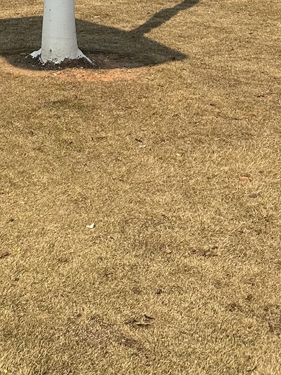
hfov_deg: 16.2
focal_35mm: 86
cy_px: -100
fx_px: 932
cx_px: -86
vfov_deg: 20.9
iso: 50
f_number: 1.5
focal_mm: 5.7
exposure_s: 1/3571
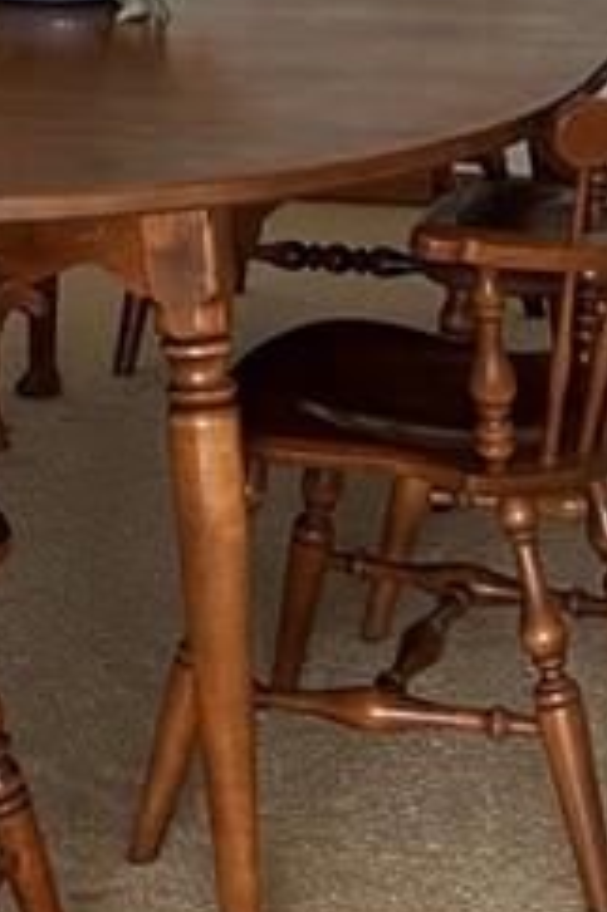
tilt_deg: -4.0
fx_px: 3394
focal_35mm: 134
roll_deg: +2.1
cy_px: -211
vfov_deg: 14.8
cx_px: -79
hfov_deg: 10.1
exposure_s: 1/121
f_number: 1.5
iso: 64
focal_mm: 5.7
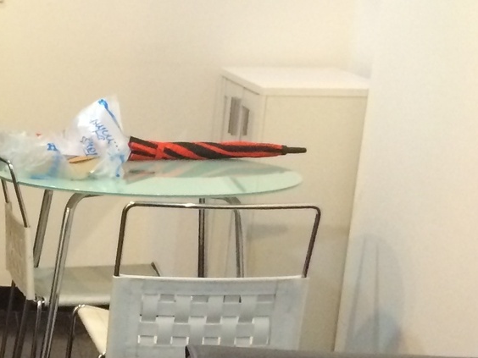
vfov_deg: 13.4
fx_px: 1505
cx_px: -318
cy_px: 379
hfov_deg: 15.9
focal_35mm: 109
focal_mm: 4.12
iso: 320
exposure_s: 1/24
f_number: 2.2
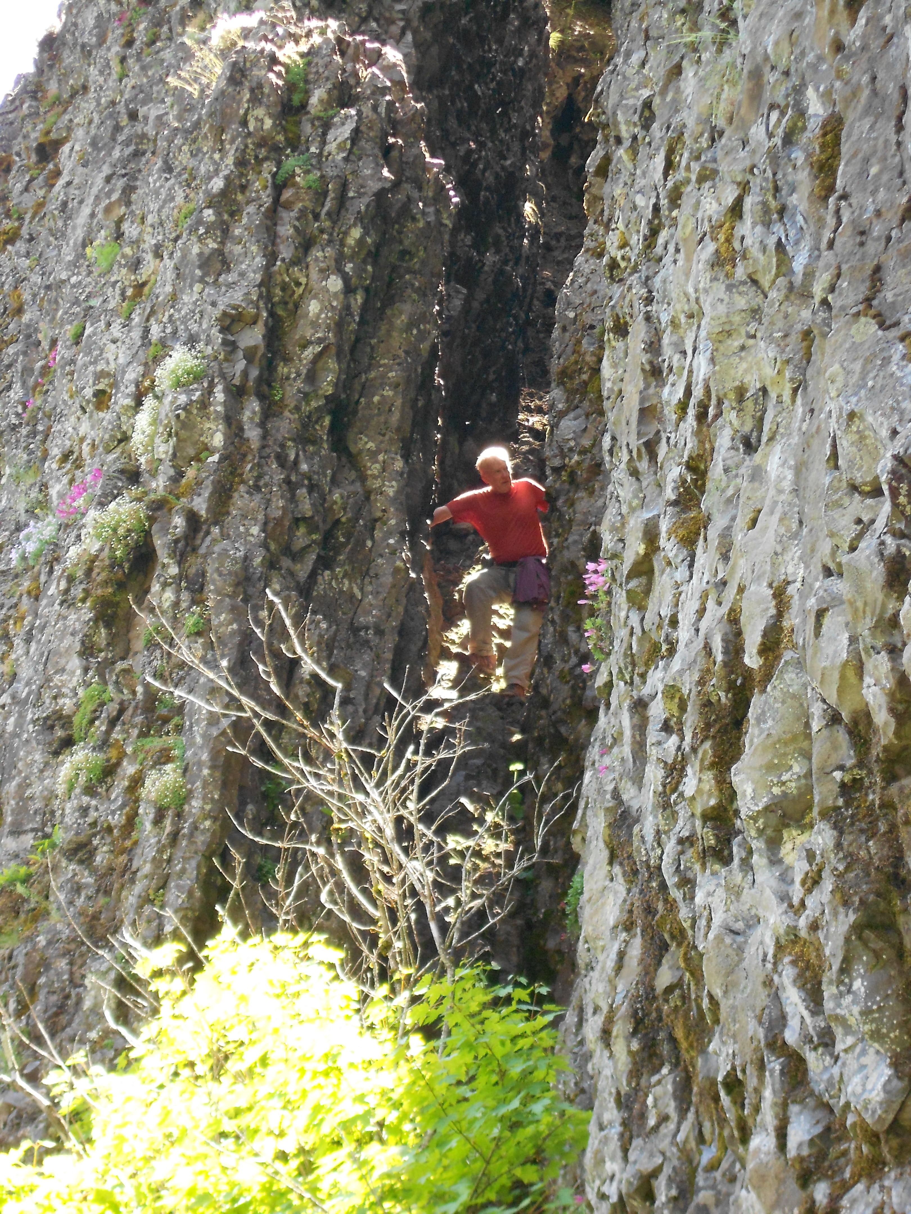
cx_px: 456
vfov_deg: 19.8
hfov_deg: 14.9
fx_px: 3474
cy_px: 607
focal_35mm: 99
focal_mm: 17.6
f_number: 5.5
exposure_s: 1/60
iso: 320
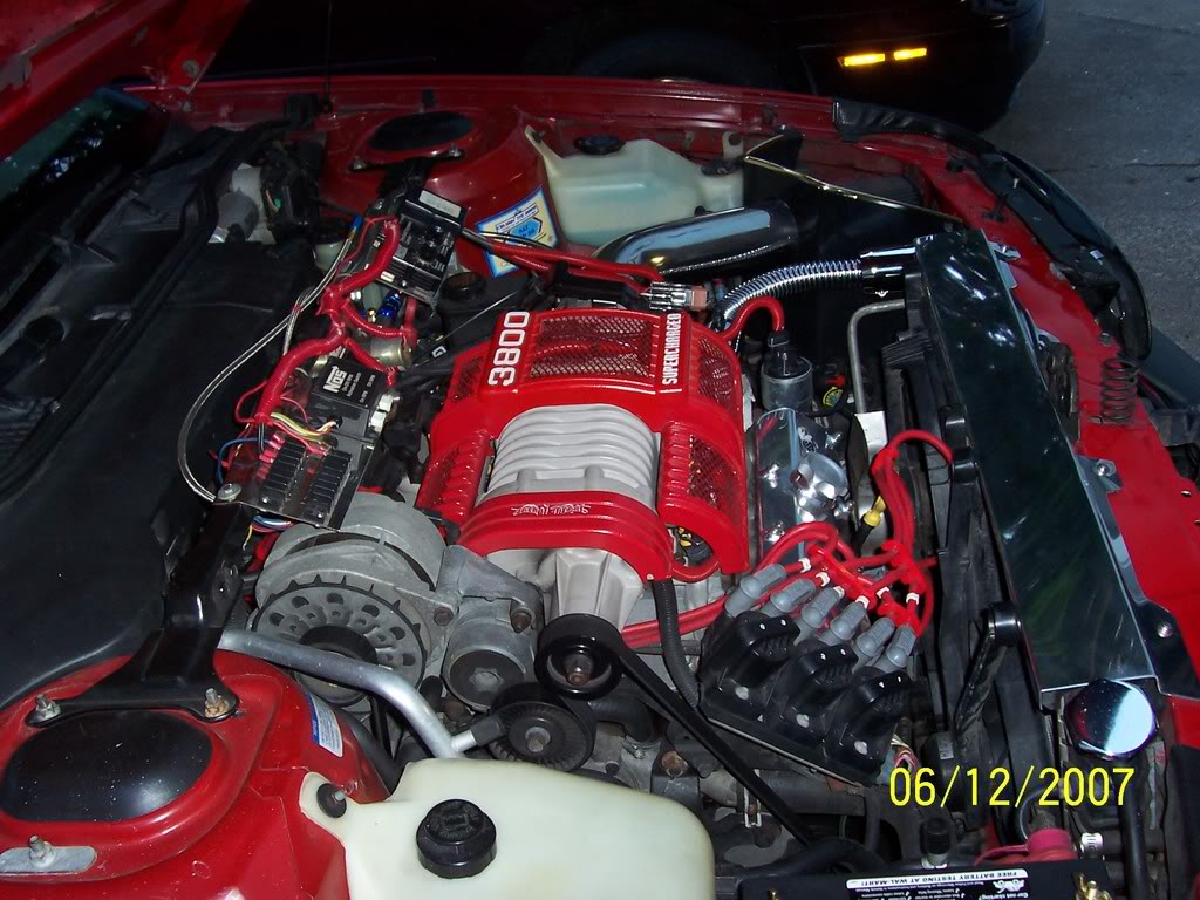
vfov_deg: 38.7
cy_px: 450
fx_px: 1283
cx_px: 600
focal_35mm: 37
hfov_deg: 50.1
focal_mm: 5.6
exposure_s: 1/60
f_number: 2.8
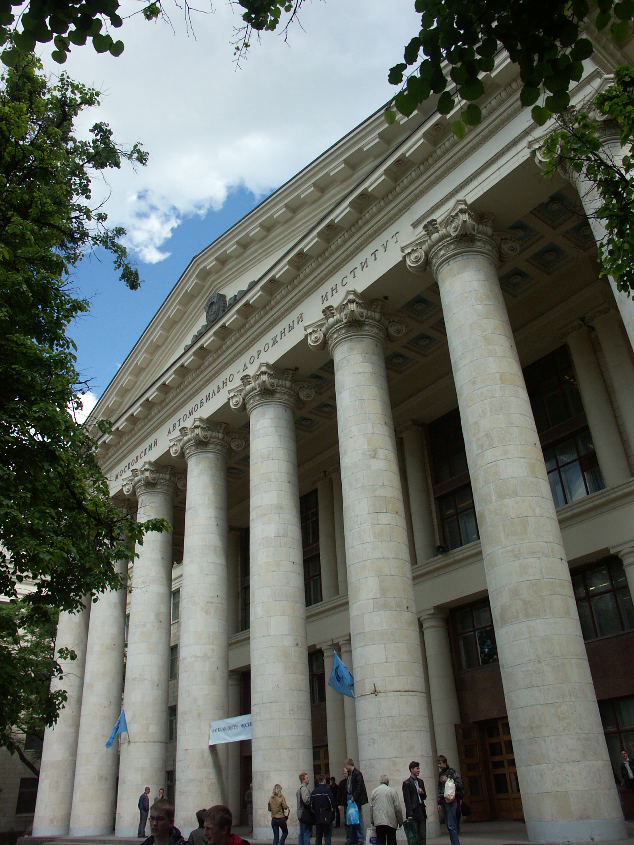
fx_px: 684
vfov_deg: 63.4
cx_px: 317
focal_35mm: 28
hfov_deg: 49.7
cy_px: 422
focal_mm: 7.21
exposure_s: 1/1250
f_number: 3.5
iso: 100
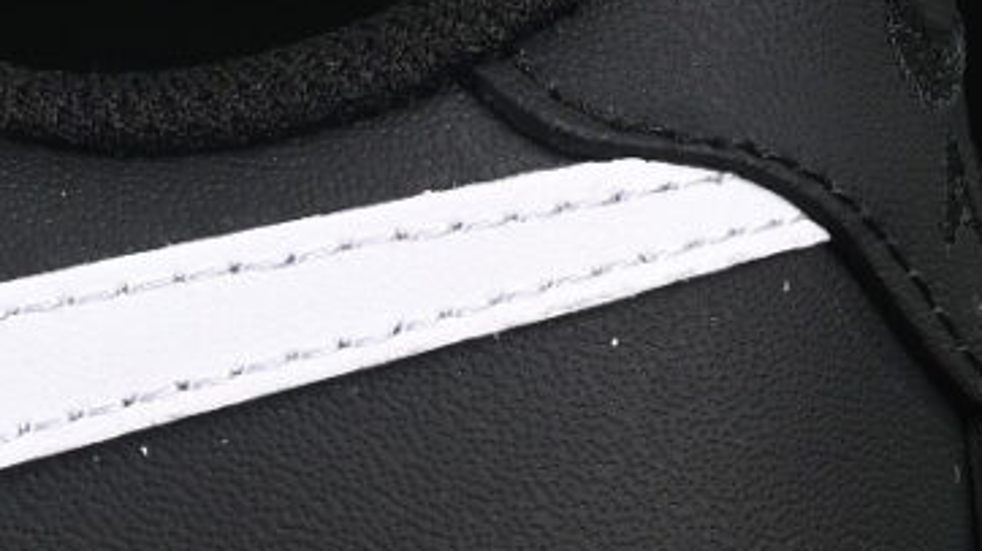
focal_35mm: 556
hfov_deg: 3.8
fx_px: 14467
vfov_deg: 2.2
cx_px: -1308
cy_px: 238
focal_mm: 50
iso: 160
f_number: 6.3
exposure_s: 1/50
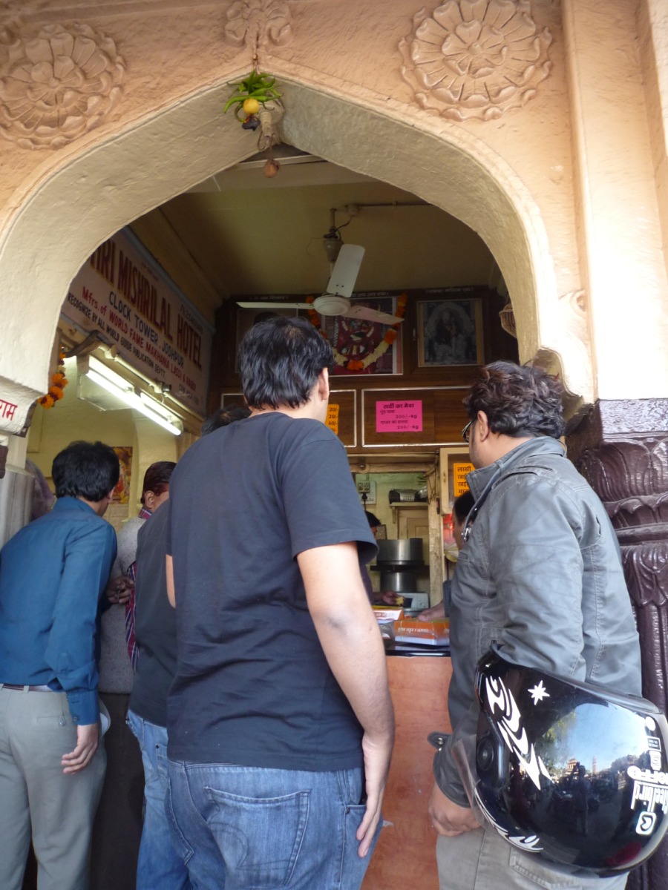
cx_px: 334
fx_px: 643
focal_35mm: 25
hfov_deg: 54.9
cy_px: 445
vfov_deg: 69.4
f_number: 2.8
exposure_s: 1/30
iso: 160
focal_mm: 4.4
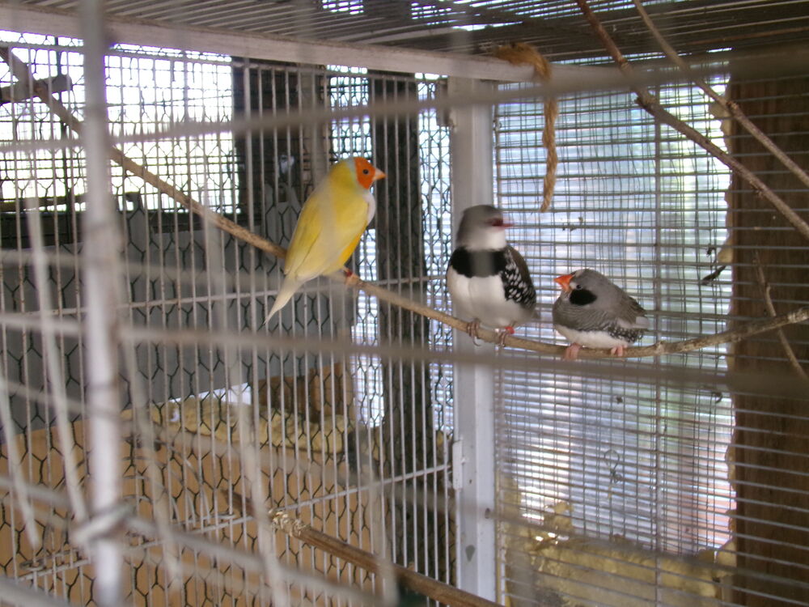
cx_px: 404
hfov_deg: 39.7
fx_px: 1122
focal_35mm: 48
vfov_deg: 30.3
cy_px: 304
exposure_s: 1/17
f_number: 4.2
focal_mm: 8.5
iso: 305
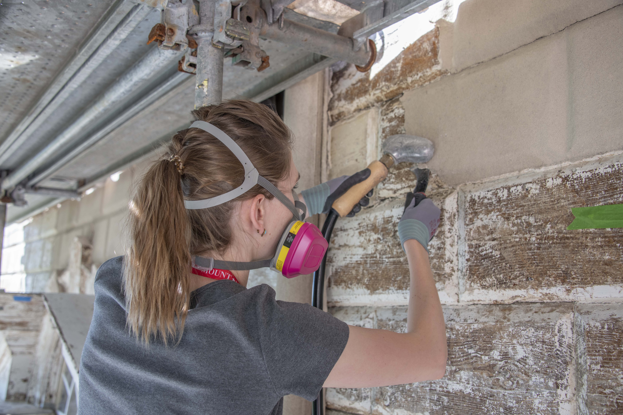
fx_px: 658
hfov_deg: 50.7
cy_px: 208
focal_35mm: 38
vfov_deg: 35.1
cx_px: 312
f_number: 6.3
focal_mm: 38
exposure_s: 1/160
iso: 250
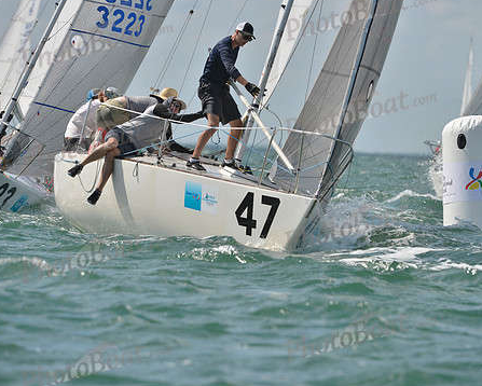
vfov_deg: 5.8
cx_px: 230
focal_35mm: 268
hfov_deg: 7.2
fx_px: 3825
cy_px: 184
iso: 200
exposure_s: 1/1250
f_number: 7.1
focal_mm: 220
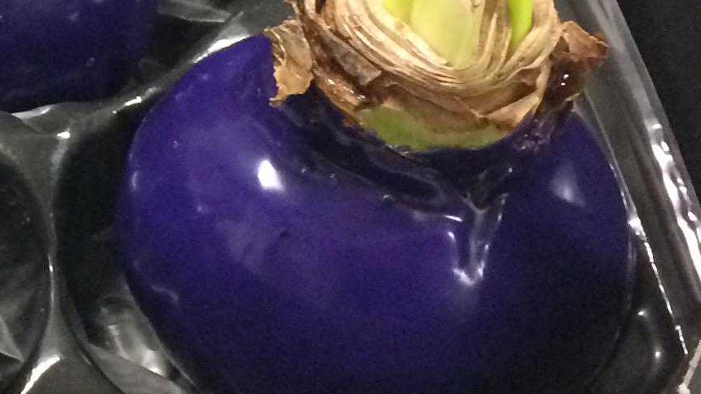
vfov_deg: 9.8
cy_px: -164
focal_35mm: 120
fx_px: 2230
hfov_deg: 16.5
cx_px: -296
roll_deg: -0.6
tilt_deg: -25.2
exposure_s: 1/17
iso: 320
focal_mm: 4.15
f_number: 2.2
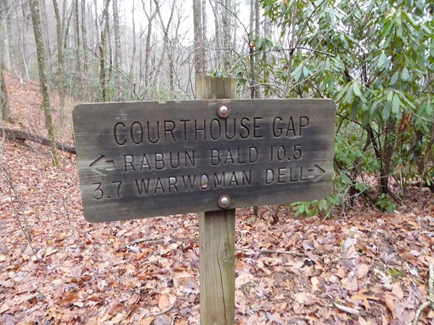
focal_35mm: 25
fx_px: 313
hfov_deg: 69.4
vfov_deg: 54.9
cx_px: 217
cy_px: 162
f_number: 3.3
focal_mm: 4.3
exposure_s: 1/60
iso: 200
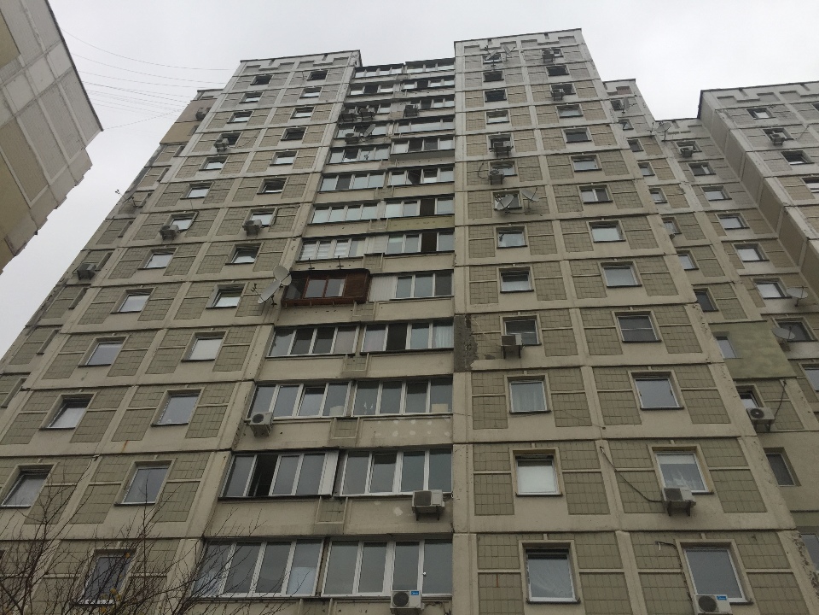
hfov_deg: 61.7
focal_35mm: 29
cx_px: 410
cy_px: 308
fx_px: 686
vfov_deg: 48.2
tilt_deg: +51.3
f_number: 2.2
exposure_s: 1/471
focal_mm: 4.15
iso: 32
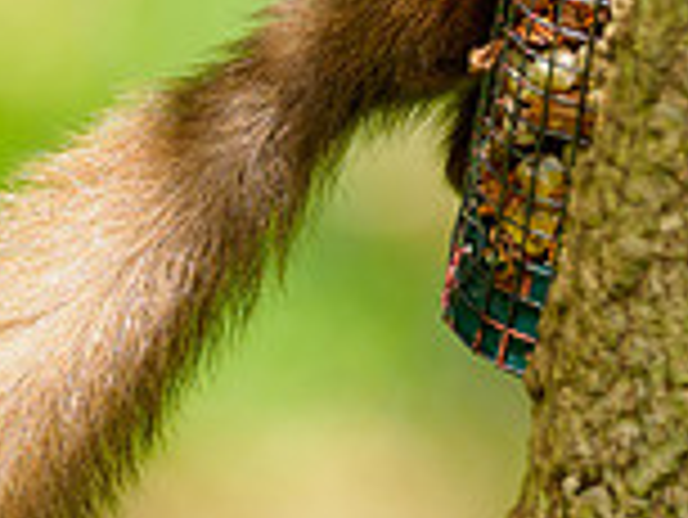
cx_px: 692
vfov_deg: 0.7
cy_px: 34
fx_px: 45331
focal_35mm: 2279
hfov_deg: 0.9
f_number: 4.5
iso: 320
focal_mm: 300
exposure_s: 1/640
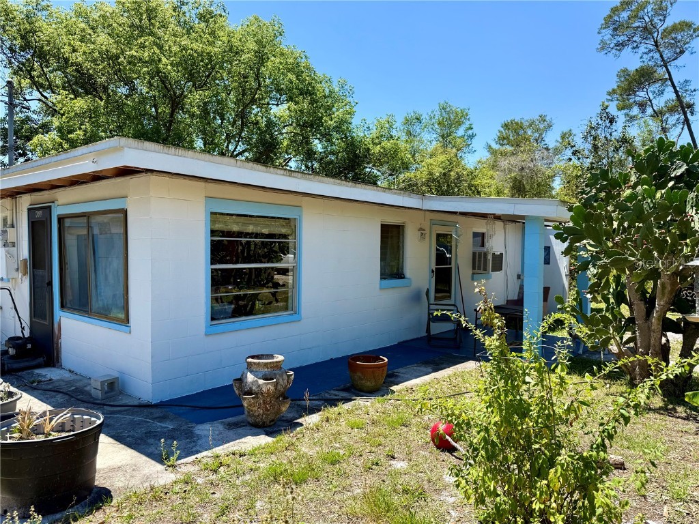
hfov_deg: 71.6
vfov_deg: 56.8
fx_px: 485
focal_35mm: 24
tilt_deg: -2.4
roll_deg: -0.6
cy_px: 262
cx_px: 350
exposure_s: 1/2445
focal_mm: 6.76
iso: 80
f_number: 1.78
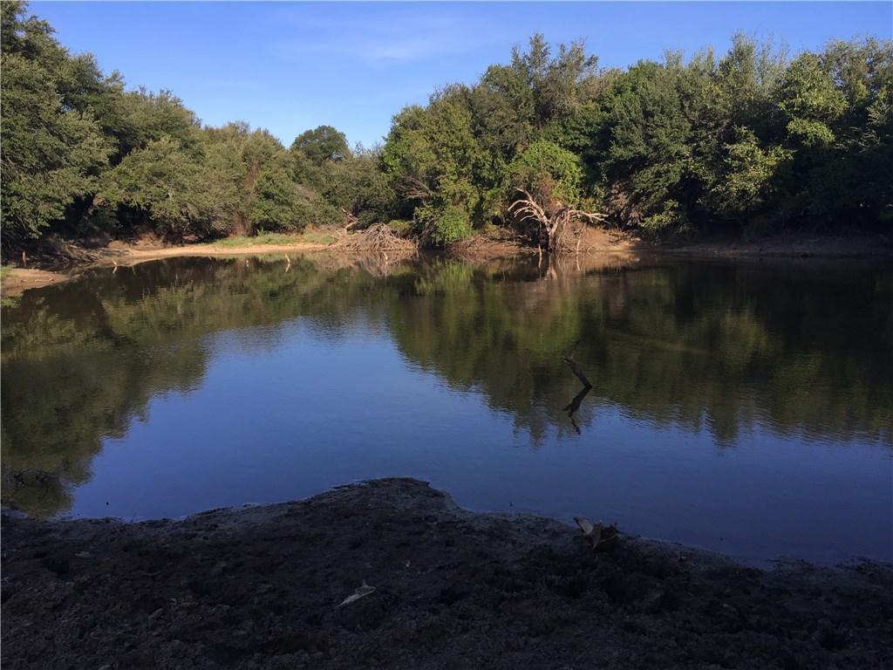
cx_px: 446
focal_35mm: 29
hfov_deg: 61.7
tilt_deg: -8.0
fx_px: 748
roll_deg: +1.2
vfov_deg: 48.2
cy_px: 335
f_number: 2.2
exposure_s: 1/663
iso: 25
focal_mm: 4.15
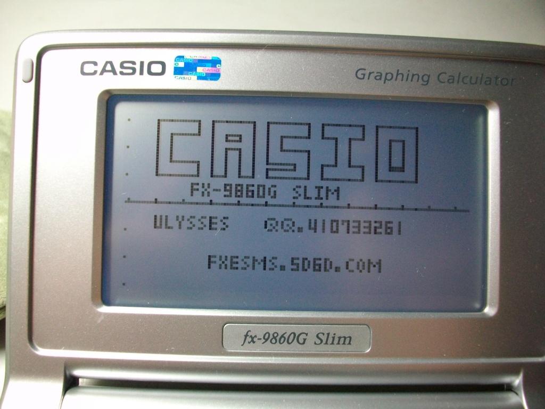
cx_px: 272
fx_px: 504
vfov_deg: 44.2
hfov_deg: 56.8
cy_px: 204
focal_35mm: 32
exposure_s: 1/27
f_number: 2.9
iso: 200
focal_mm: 5.7
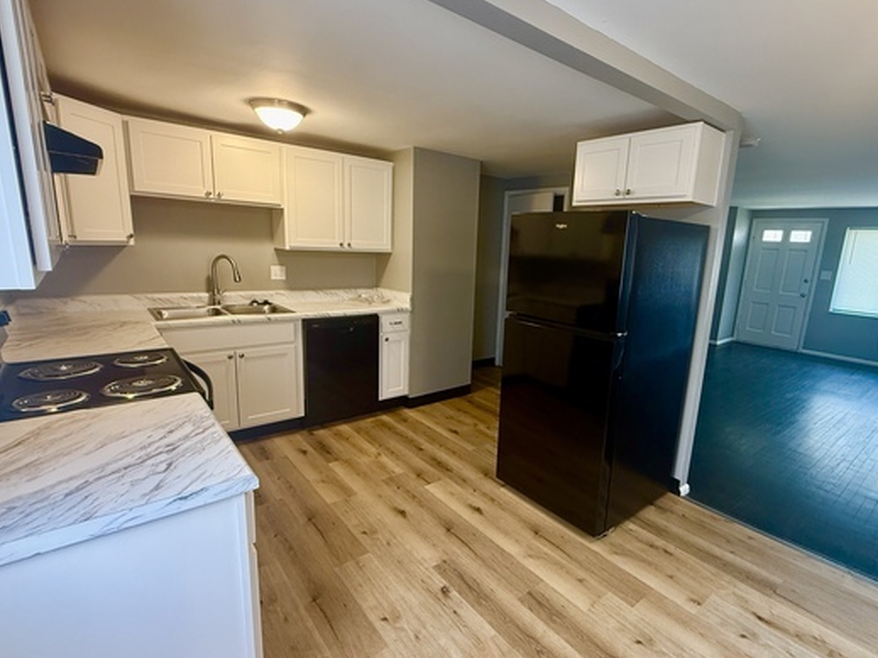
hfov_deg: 87.5
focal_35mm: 18
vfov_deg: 71.6
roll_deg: -2.3
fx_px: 456
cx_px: 483
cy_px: 335
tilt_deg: -10.7
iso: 320
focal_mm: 2.22
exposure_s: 1/60
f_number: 2.2
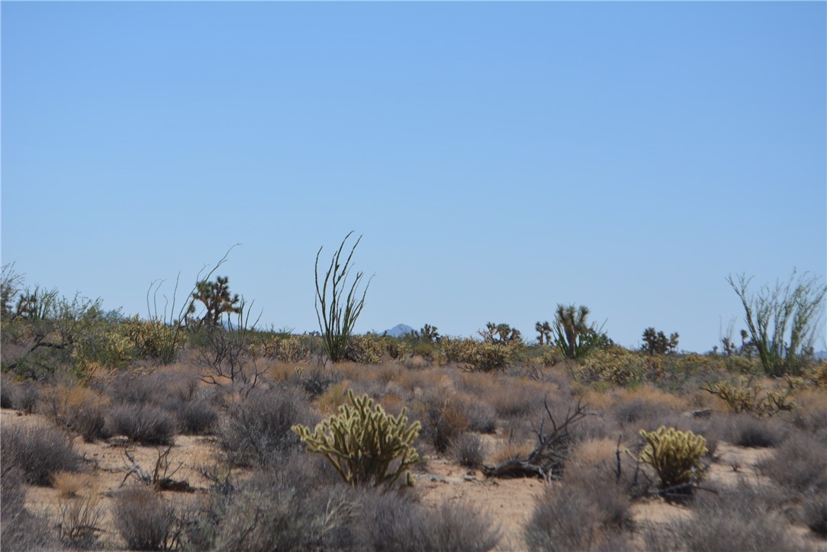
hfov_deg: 24.6
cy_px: 276
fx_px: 1896
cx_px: 414
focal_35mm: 82
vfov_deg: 16.6
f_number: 8
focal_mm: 55
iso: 400
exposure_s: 1/2000
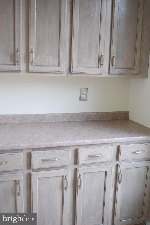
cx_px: 75
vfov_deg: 51.3
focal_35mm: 38
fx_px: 234
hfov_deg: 35.5
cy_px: 112
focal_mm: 25
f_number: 4
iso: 1400
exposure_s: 1/60
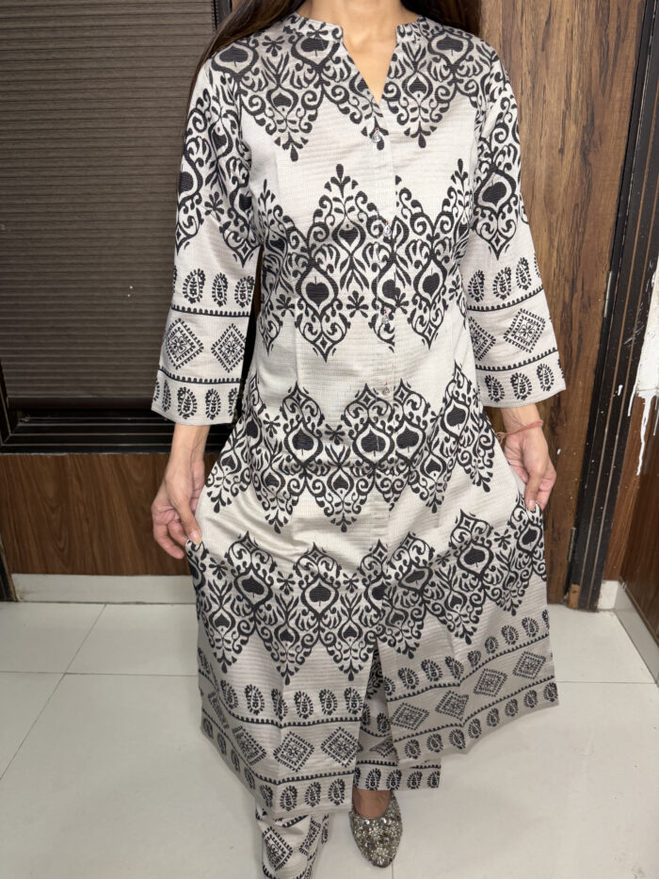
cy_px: 440
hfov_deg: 56.8
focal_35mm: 24
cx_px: 330
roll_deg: +0.0
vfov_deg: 71.6
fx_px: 609
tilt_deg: -22.6
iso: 160
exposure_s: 1/50
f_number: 1.78
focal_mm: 6.76
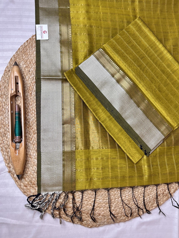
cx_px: 90
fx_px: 179
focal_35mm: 26
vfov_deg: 67.3
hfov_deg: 53.1
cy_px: 119
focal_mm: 5.7
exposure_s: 1/100
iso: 64
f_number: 1.5
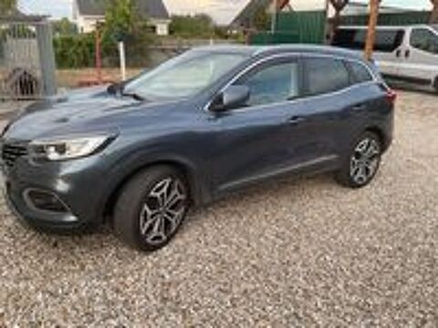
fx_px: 367
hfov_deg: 61.7
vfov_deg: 48.2
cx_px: 219
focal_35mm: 29
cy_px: 164
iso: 20
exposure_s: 1/120
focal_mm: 3
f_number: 1.8
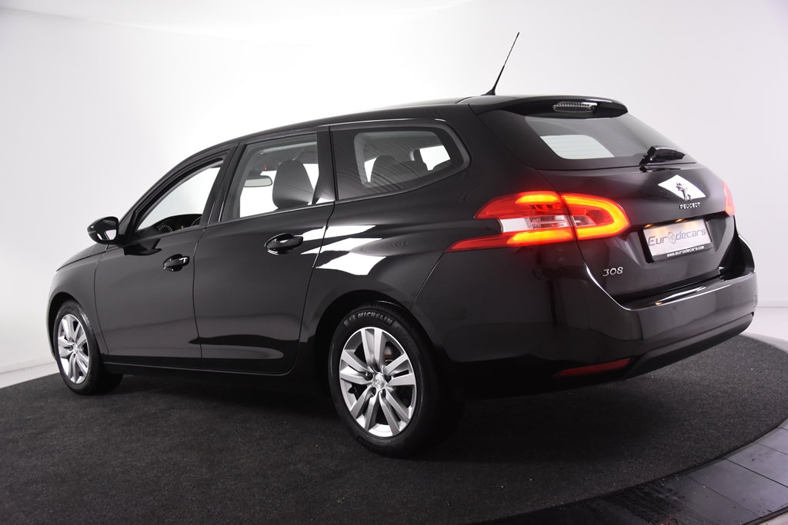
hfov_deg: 49.5
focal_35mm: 39
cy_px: 262
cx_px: 394
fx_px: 854
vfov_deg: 34.2
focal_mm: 26
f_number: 4.5
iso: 1600
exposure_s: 1/80
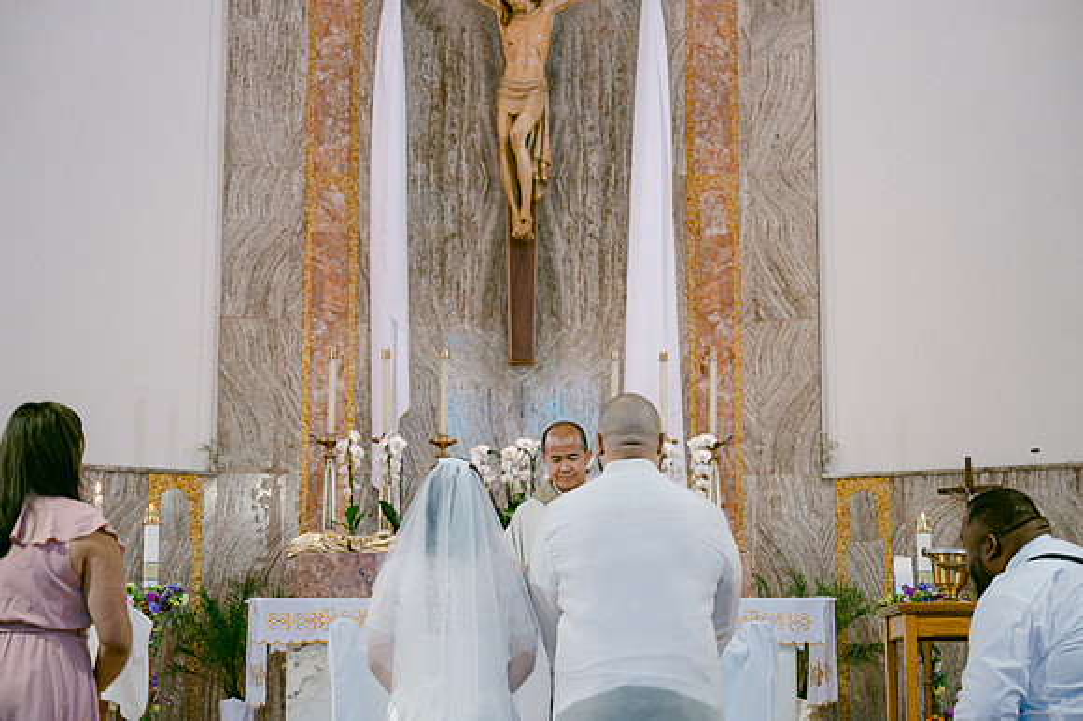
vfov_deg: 19.1
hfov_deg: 28.4
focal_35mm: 71
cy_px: 360
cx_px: 542
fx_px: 2142
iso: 1600
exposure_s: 1/250
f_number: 3.5
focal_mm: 70
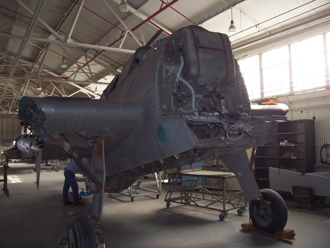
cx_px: 165
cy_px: 124
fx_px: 324
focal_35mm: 34
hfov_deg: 54.0
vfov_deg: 41.8
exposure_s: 1/60
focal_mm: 5.6
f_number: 2.7
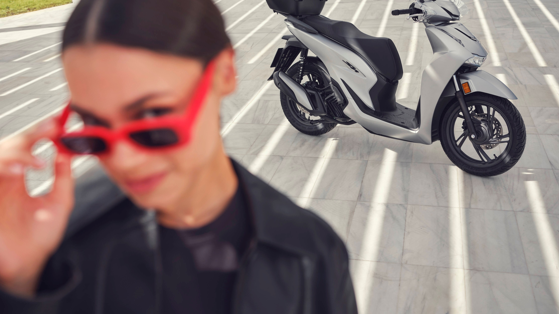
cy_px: 105
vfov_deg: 29.5
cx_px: 281
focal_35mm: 40
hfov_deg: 50.5
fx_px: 593
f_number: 4
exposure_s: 1/400
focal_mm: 45
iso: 250
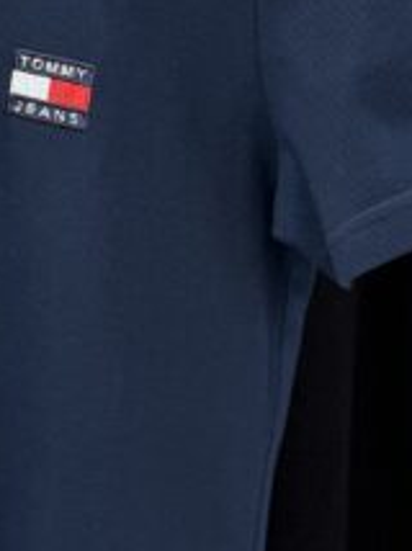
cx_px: 62
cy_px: 180
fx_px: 1829
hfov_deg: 12.8
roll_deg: -0.3
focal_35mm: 115
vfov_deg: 17.1
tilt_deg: -8.4
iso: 64
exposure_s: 1/121
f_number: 1.78
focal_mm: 6.76
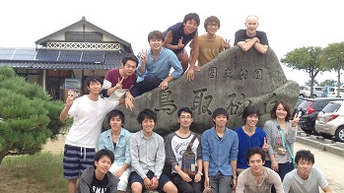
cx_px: 136
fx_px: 602
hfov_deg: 31.8
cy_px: 76
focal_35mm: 66
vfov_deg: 18.2
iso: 50
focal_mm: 4.12
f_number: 2.4
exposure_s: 1/153
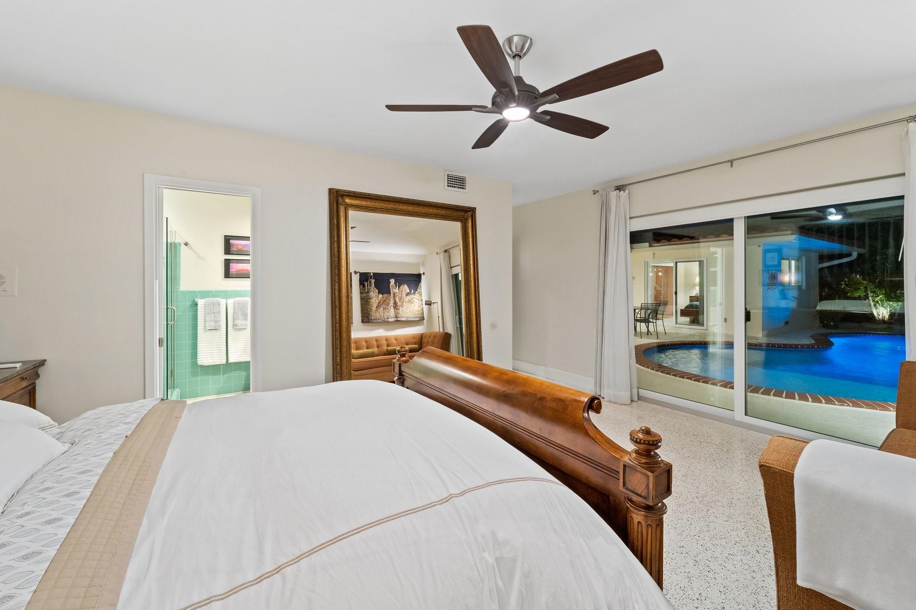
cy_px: 305
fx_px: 356
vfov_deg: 81.2
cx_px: 458
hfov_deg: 104.3
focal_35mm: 14
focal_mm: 14
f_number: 11
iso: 1000
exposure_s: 1/2
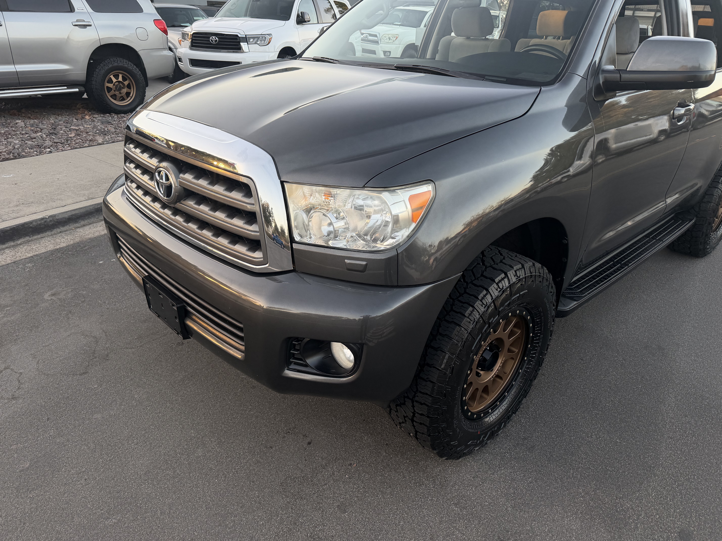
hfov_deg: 71.6
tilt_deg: -30.4
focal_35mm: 24
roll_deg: -4.2
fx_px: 501
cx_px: 361
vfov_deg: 56.8
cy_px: 270
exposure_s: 1/290
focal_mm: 6.76
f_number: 1.78
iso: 64
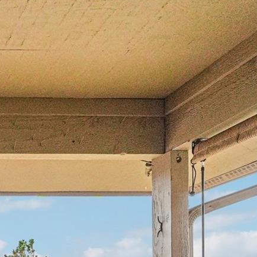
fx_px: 395
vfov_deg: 31.1
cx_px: -118
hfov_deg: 26.9
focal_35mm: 47
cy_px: 299
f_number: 8
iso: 800
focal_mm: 10
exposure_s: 1/320
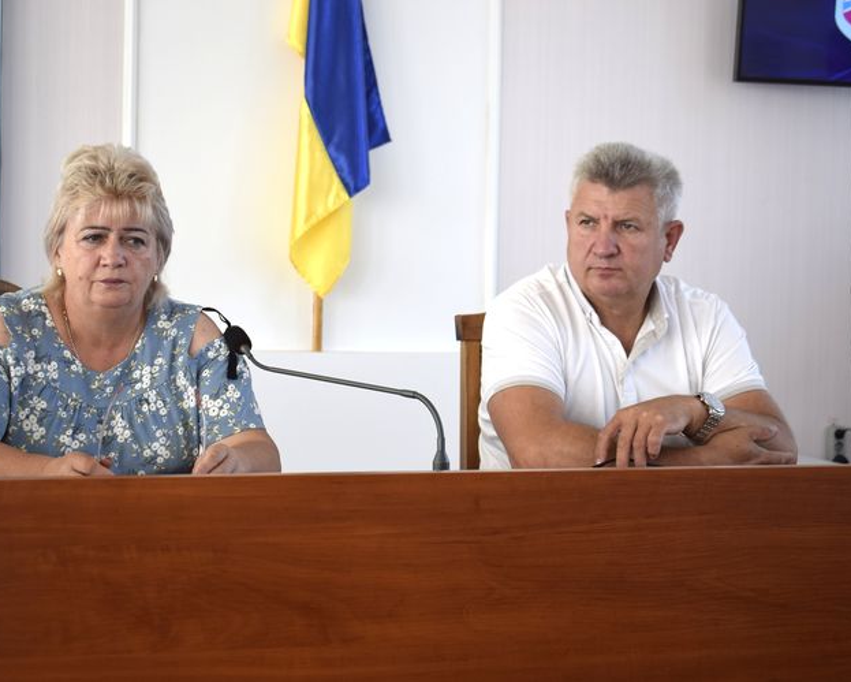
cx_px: 363
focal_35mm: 61
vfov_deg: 25.0
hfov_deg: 30.9
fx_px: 1537
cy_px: 341
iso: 400
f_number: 5
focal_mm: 36
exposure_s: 1/100
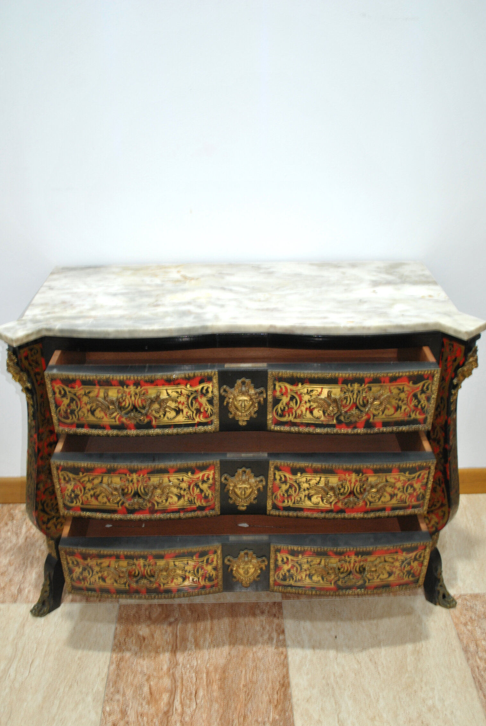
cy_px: 395
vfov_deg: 55.7
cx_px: 242
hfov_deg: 39.0
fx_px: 687
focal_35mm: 34
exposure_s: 1/10
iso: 200
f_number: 3.8
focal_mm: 20
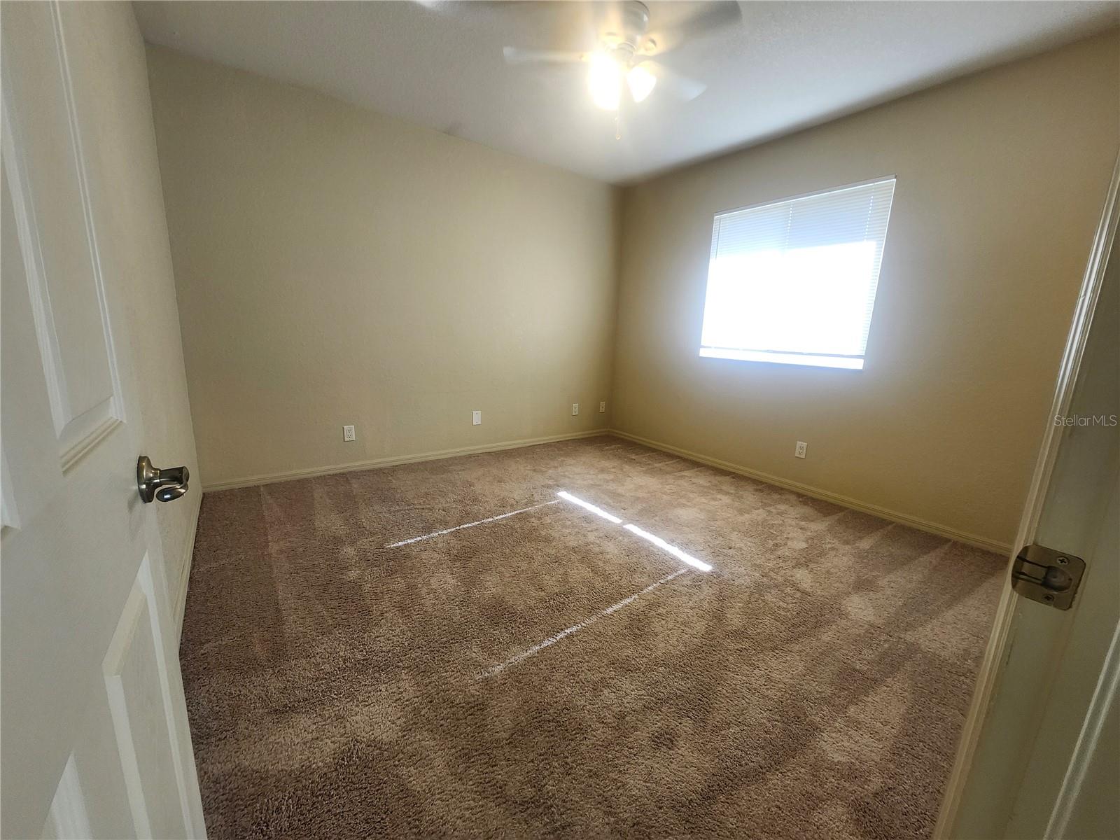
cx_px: 560
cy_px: 420
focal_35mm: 13
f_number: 2.2
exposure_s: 1/60
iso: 80
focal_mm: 1.74
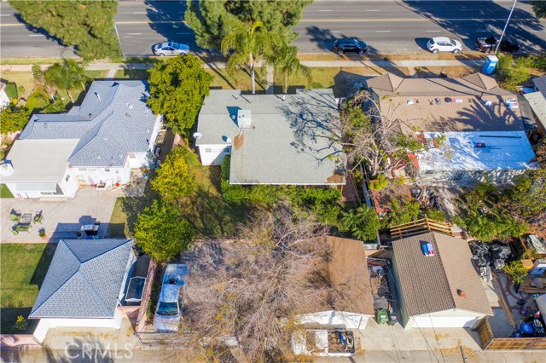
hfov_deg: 65.5
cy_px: 182
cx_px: 273
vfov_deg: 46.4
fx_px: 424
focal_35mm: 28
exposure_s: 1/1250
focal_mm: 10.26
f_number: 2.8
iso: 100
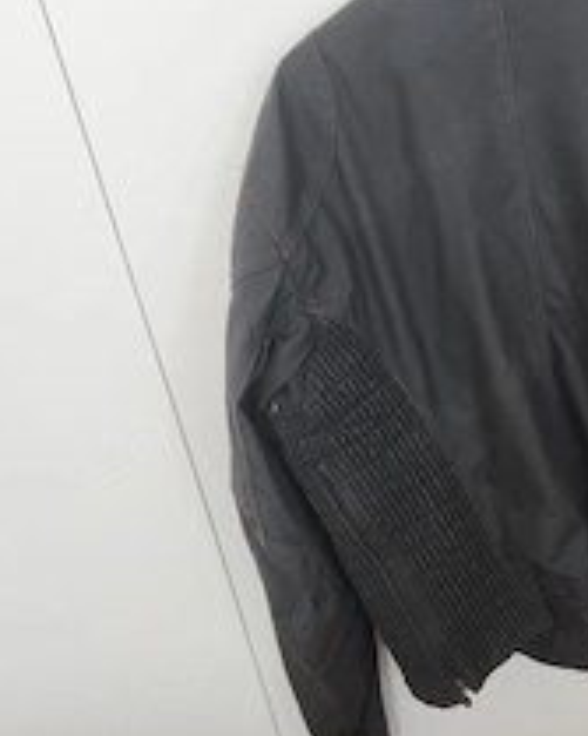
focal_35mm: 43
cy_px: 461
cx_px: 518
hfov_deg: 33.2
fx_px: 936
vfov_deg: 42.6
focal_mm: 5.4
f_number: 1.8
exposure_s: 1/100
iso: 160
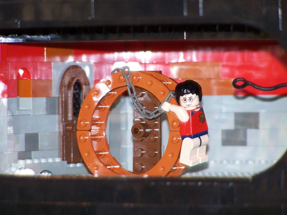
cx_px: 144
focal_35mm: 337
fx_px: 2794
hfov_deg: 5.9
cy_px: 108
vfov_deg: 4.4
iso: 80
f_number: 3.6
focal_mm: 55.9
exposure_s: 1/2
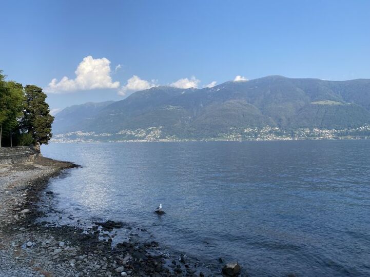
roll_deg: +1.1
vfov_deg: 53.0
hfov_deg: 67.3
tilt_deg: +0.7
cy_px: 138
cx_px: 185
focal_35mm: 26
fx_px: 278
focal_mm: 4.25
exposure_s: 1/1754
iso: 32
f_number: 1.8
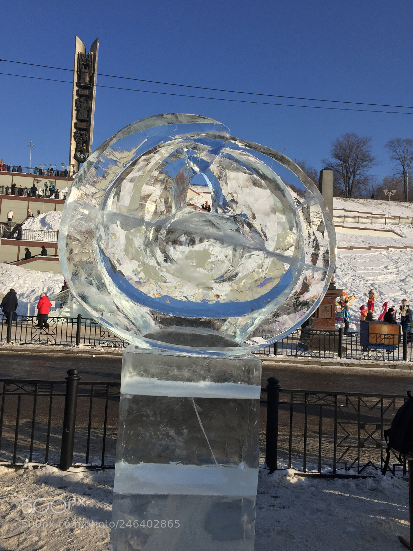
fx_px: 461
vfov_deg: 61.7
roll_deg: -2.6
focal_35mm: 29
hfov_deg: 48.2
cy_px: 276
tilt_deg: +3.9
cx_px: 206
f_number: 2.2
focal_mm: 4.15
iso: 32
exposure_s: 1/3300
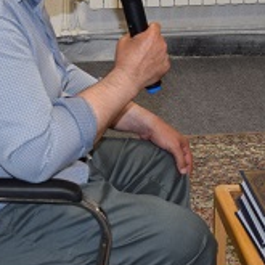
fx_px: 1255
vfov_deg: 12.1
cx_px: 194
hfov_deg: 12.0
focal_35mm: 145
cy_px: 122
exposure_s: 1/160
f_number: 4
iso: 800
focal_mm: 25
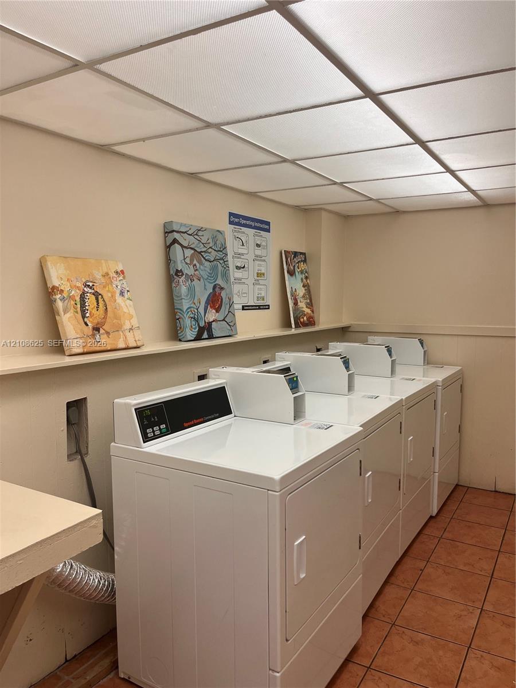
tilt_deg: -3.4
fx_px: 517
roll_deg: +0.6
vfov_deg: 67.3
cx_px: 258
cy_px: 344
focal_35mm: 26
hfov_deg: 53.1
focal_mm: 5.1
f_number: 1.6
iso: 80
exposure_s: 1/120
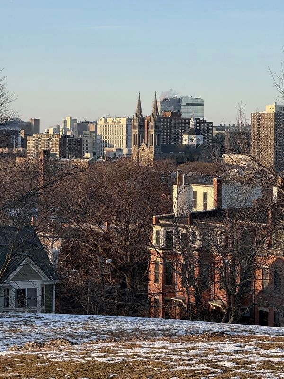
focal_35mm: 120
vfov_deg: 16.4
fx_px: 1313
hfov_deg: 12.3
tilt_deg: -1.0
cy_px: 190
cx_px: 142
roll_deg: -1.1
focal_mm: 15.66
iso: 50
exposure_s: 1/563
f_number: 2.8
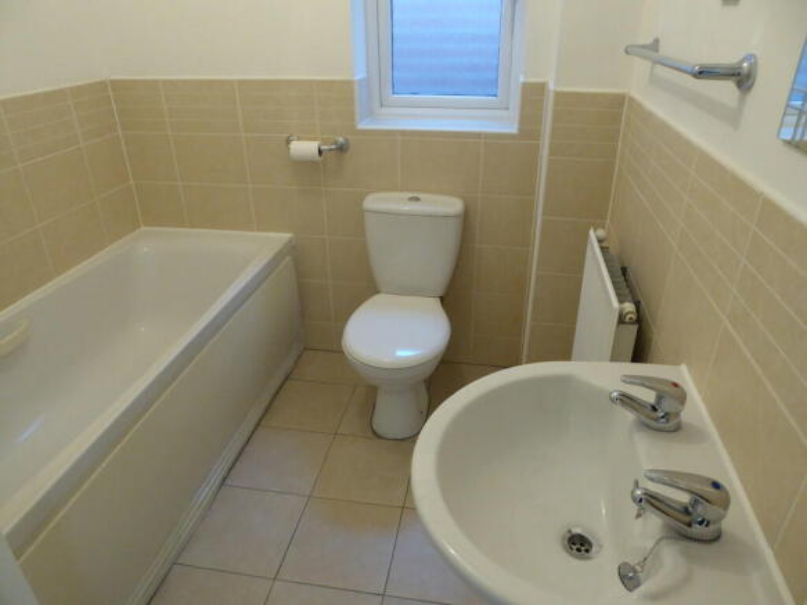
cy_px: 302
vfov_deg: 54.9
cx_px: 404
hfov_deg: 69.4
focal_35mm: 25
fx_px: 583
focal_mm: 4.3
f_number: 3.3
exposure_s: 1/20
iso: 400
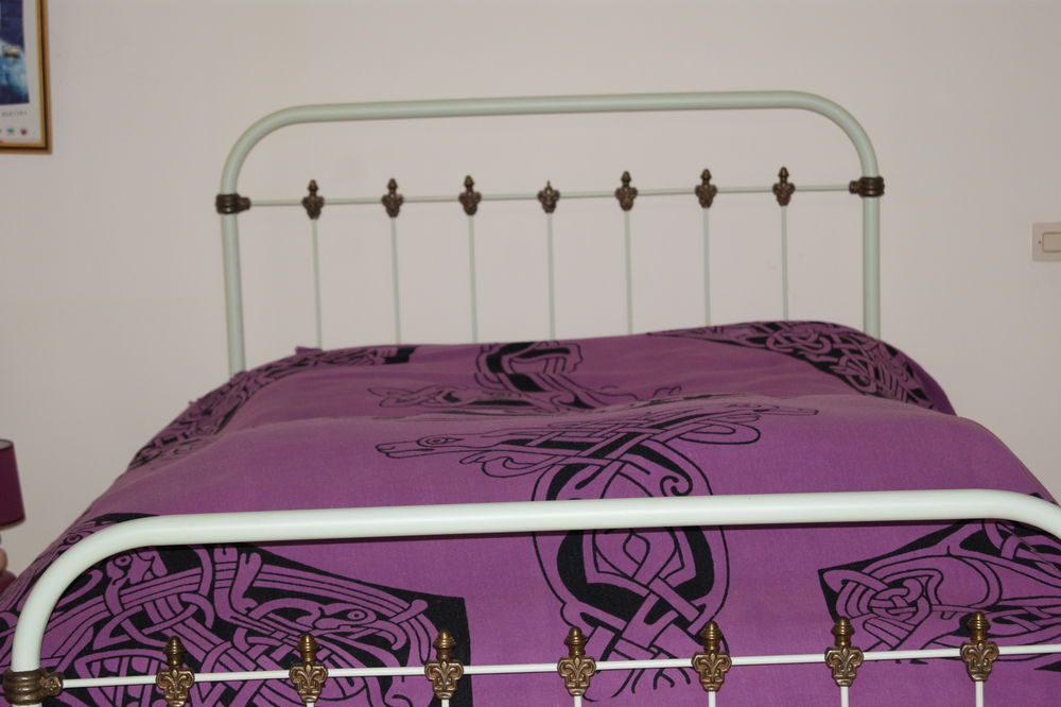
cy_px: 354
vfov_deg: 16.5
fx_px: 2431
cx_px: 530
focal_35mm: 82
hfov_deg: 24.6
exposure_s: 1/80
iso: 400
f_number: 5.6
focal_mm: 55
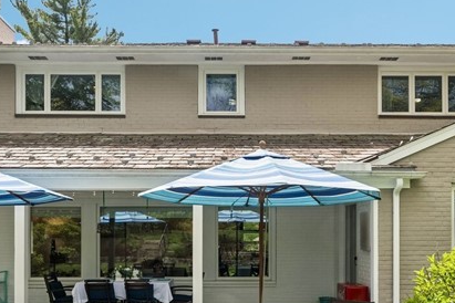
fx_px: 468
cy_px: 235
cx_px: 230
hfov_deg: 51.9
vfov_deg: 35.0
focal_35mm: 37
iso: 200
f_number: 8
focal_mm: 14
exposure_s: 1/400
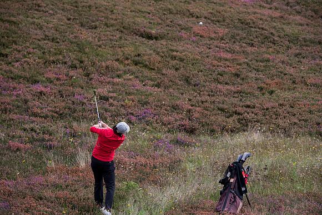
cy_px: 108
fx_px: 1476
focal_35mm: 165
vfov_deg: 8.3
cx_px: 161
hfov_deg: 12.4
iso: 640
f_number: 5.6
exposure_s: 1/1600
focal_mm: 165
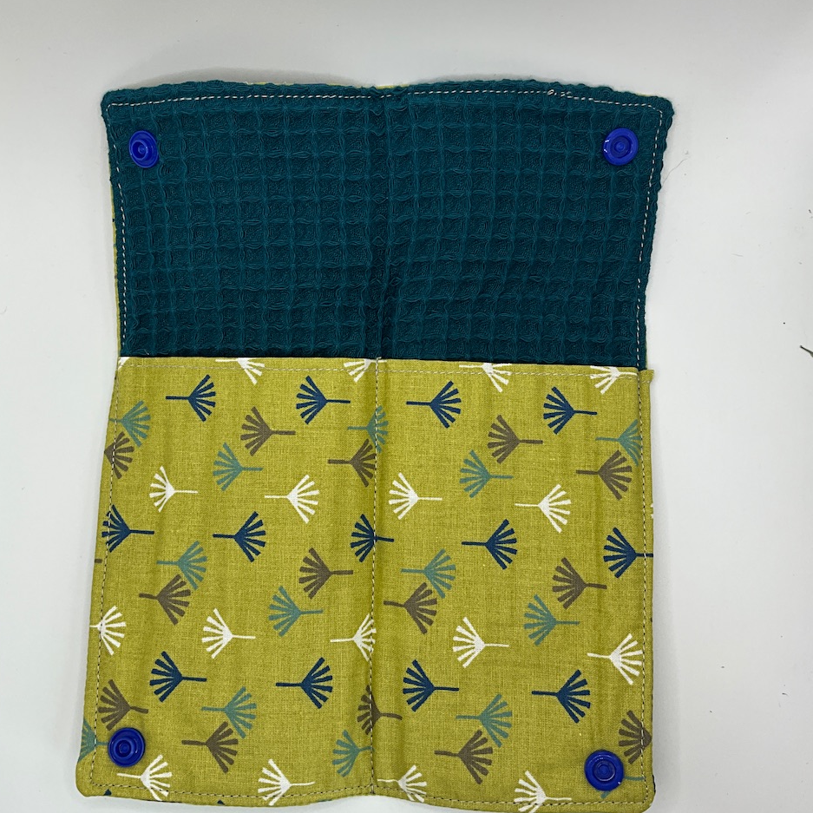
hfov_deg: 47.2
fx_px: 930
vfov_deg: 47.2
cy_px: 376
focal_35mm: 35
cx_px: 403
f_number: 1.8
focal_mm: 3
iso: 20
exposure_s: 1/202
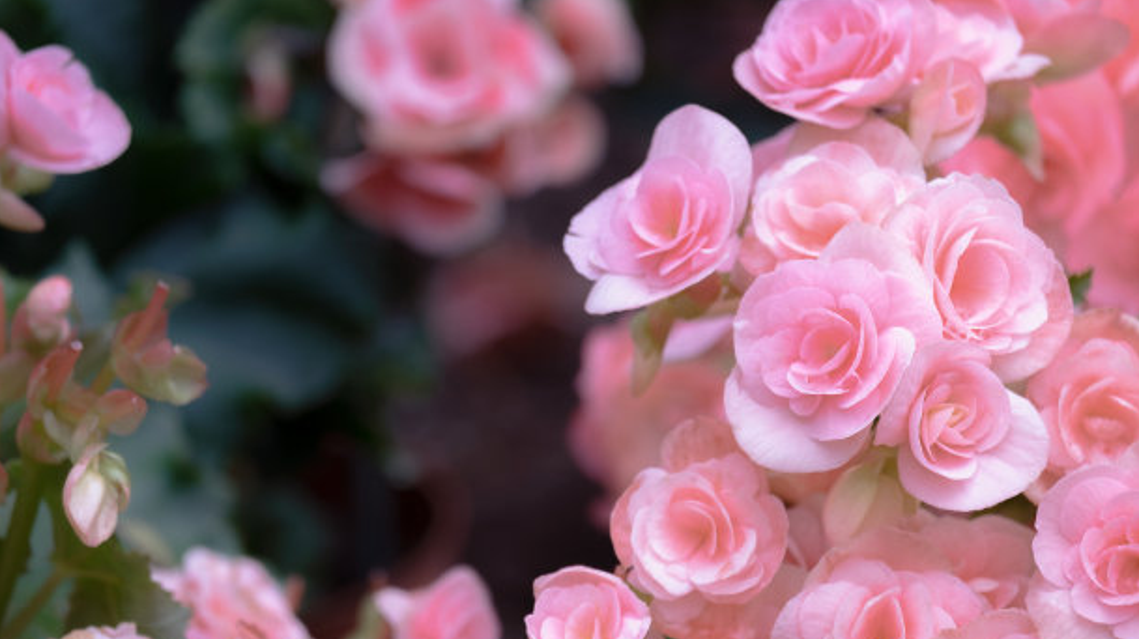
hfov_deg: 6.8
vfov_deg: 3.8
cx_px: 569
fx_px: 9540
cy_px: 331
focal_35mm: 316
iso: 200
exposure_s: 1/200
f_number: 4.8
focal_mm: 200
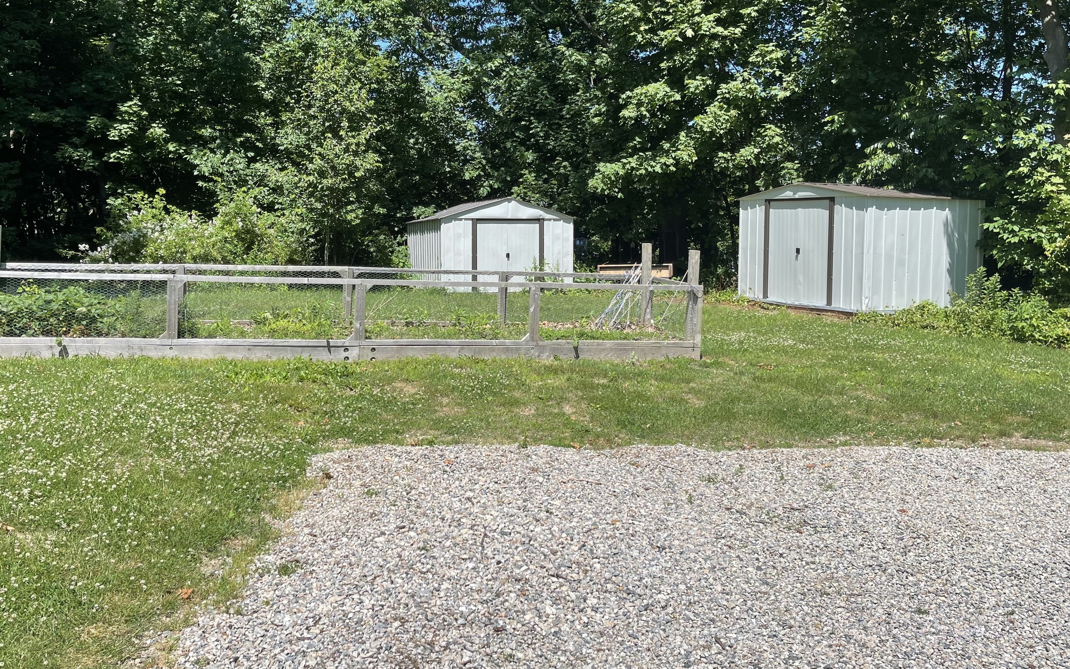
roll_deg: +1.2
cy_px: 251
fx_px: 933
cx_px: 473
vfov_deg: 39.2
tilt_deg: -2.6
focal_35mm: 32
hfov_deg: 59.5
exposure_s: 1/2387
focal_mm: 5.1
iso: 32
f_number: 1.6
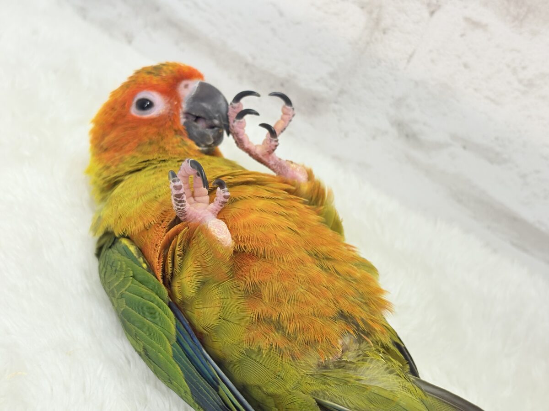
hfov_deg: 36.8
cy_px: 206
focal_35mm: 52
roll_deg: -19.7
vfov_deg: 28.0
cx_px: 274
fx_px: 825
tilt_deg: -38.9
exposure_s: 1/100
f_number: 1.6
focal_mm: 5.96
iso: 100
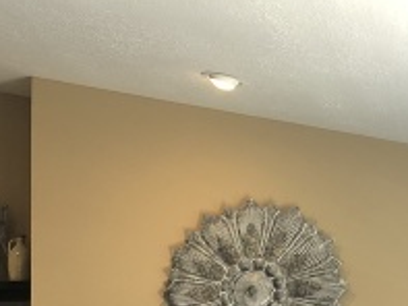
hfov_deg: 21.2
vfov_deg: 15.6
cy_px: 372
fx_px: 1073
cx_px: 58
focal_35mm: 91
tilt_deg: +1.6
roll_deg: +0.2
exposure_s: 1/20
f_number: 1.8
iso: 40
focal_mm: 4
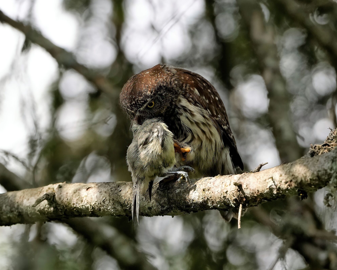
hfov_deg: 1.9
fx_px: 10124
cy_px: 135
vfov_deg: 1.5
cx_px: 168
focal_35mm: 1015
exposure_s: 1/1600
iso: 1250
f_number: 4.5
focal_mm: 600
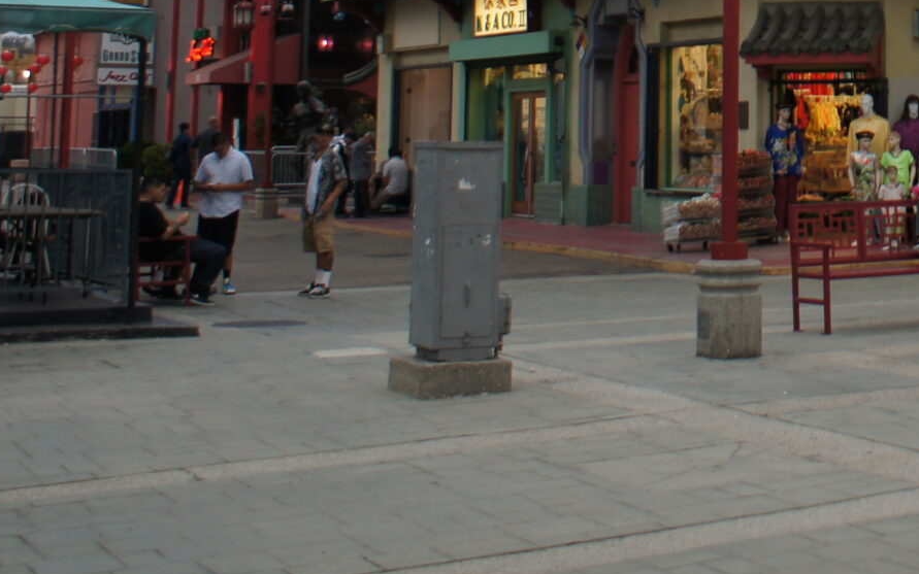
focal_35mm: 79
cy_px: -273
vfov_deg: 15.3
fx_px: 1979
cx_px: 1081
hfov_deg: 24.0
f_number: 3.5
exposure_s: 1/30
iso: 125
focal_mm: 18
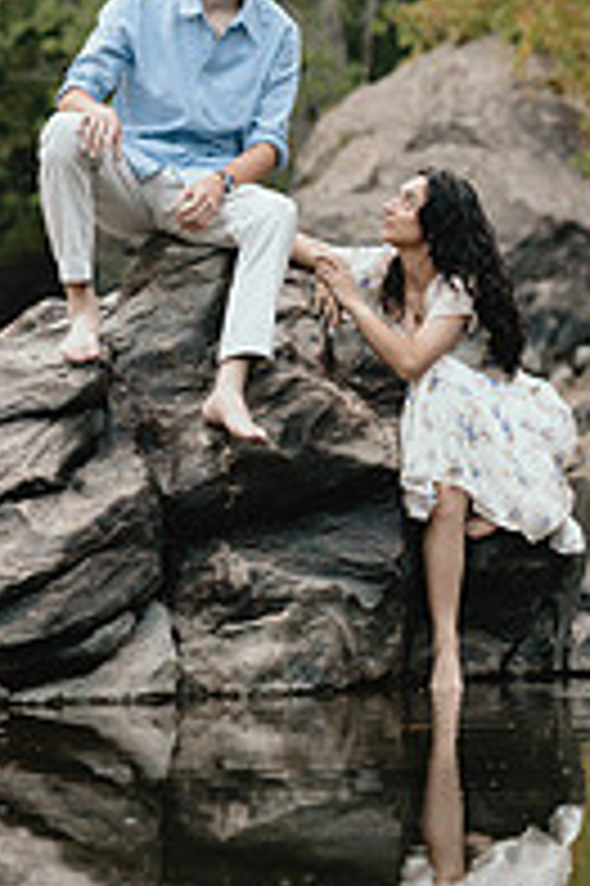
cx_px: 104
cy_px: 378
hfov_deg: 4.9
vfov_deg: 7.3
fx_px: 6920
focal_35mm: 281
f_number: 3.5
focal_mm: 123
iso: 1000
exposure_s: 1/200
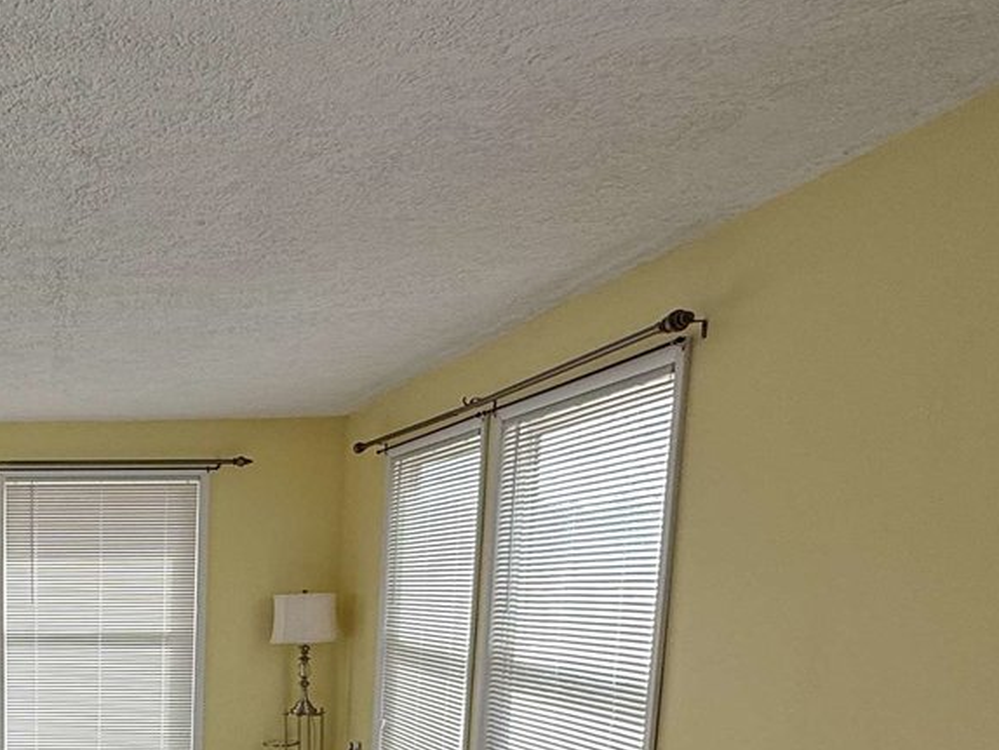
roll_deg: -0.4
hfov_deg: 42.1
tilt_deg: -8.9
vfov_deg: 33.6
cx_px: 24
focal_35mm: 39
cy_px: 753
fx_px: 1126
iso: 50
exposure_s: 1/242
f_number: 2.2
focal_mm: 2.22
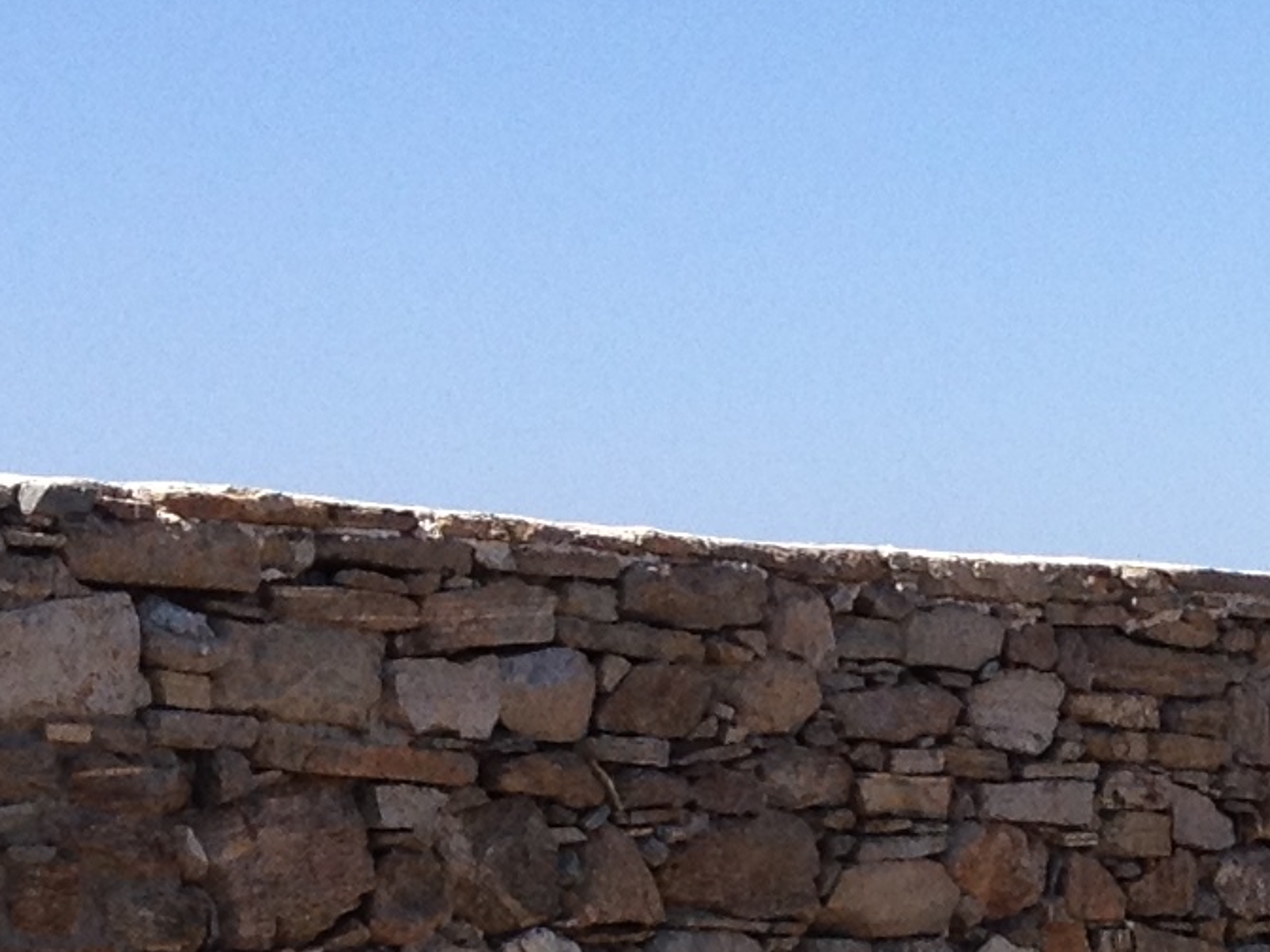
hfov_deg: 11.3
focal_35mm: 170
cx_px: 1744
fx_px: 6237
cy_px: 1560
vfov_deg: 8.5
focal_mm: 4.28
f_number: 2.4
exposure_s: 1/1381
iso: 50
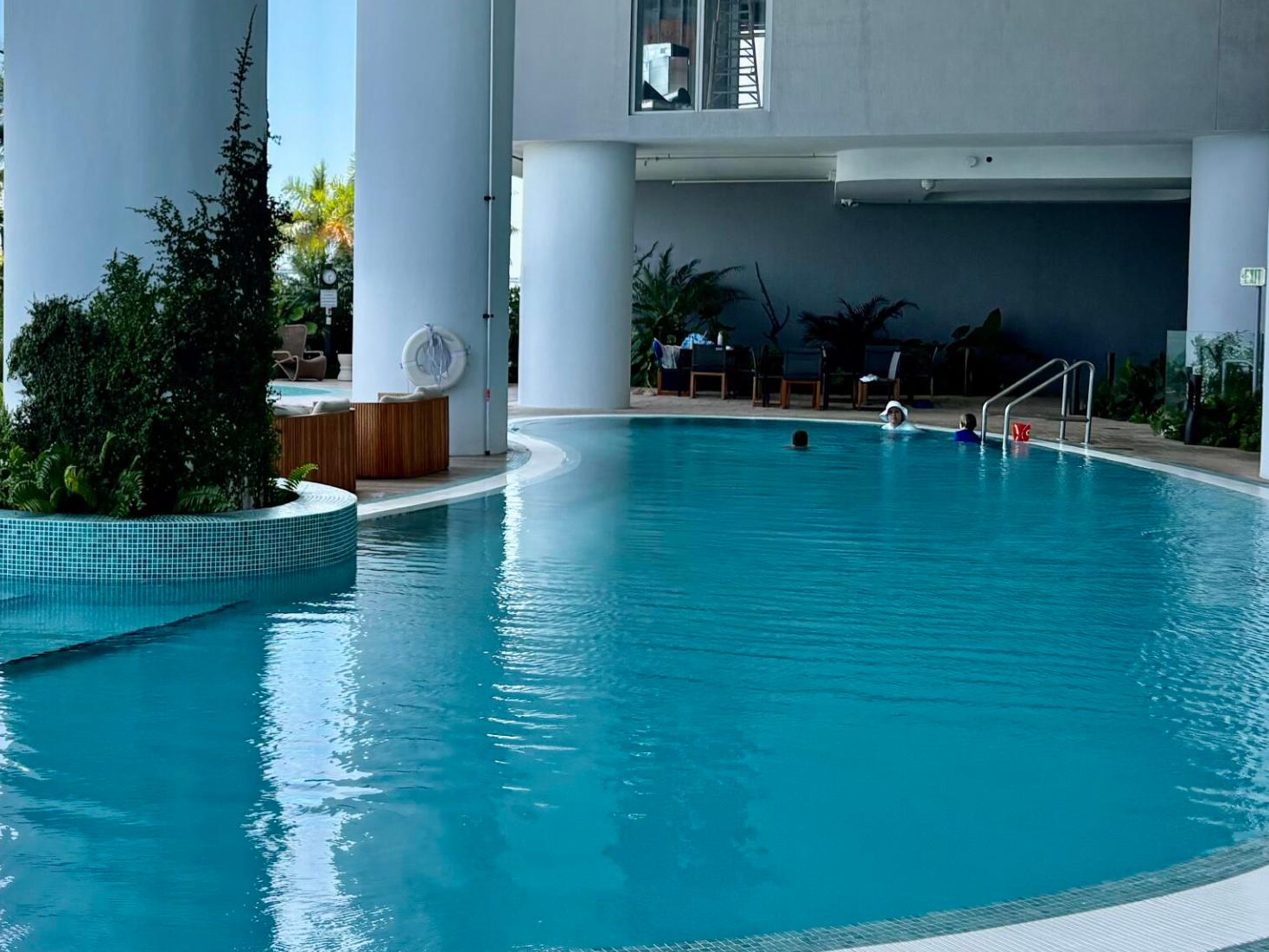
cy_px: 363
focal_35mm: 51
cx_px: 319
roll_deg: +0.6
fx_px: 1870
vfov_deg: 28.5
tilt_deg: -2.1
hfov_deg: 36.6
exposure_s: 1/1953
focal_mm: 5.96
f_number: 1.6
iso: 64
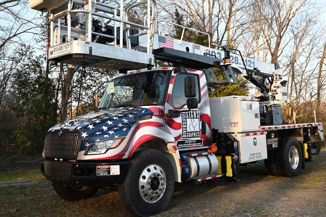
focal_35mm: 37
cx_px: 163
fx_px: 335
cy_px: 108
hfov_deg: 51.9
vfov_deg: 36.0
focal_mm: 37
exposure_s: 1/80
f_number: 5.3
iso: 100
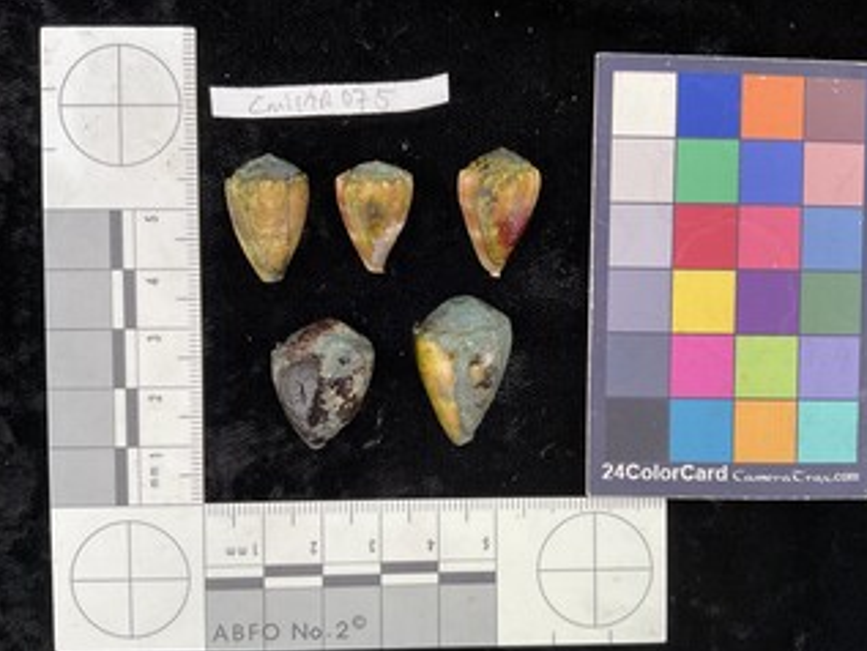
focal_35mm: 32
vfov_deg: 44.2
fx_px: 802
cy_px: 343
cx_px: 457
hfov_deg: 56.8
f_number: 1.8
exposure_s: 1/120
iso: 64
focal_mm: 3
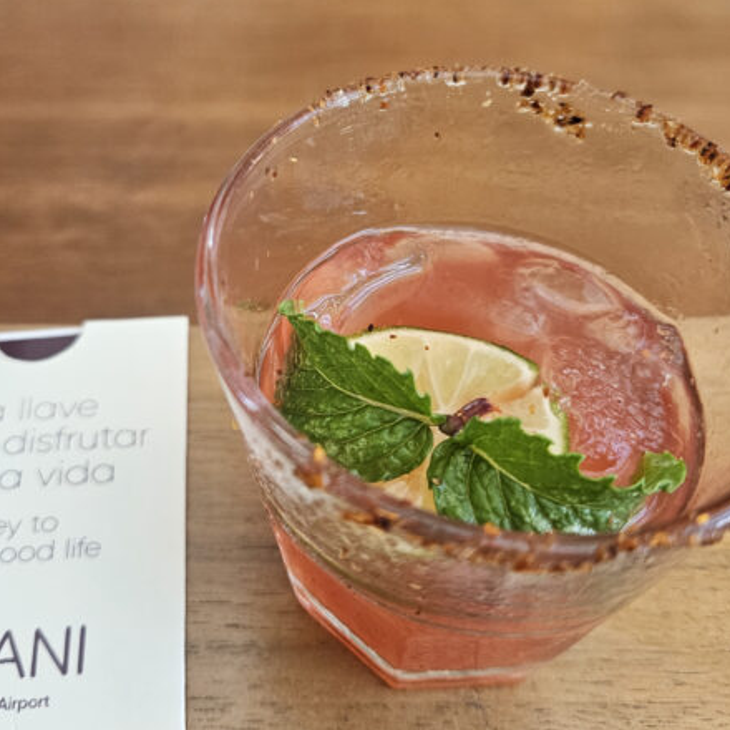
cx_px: 308
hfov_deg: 45.9
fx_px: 859
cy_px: 280
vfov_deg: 45.7
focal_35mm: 36
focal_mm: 5.4
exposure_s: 1/170
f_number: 1.8
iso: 250
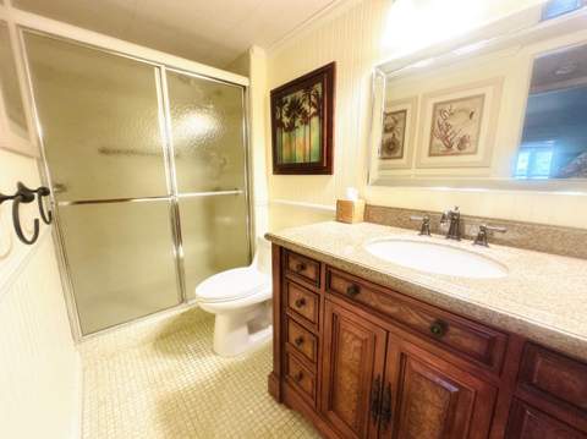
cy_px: 220
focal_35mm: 14
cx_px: 294
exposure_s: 1/60
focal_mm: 2.22
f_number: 2.2
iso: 400
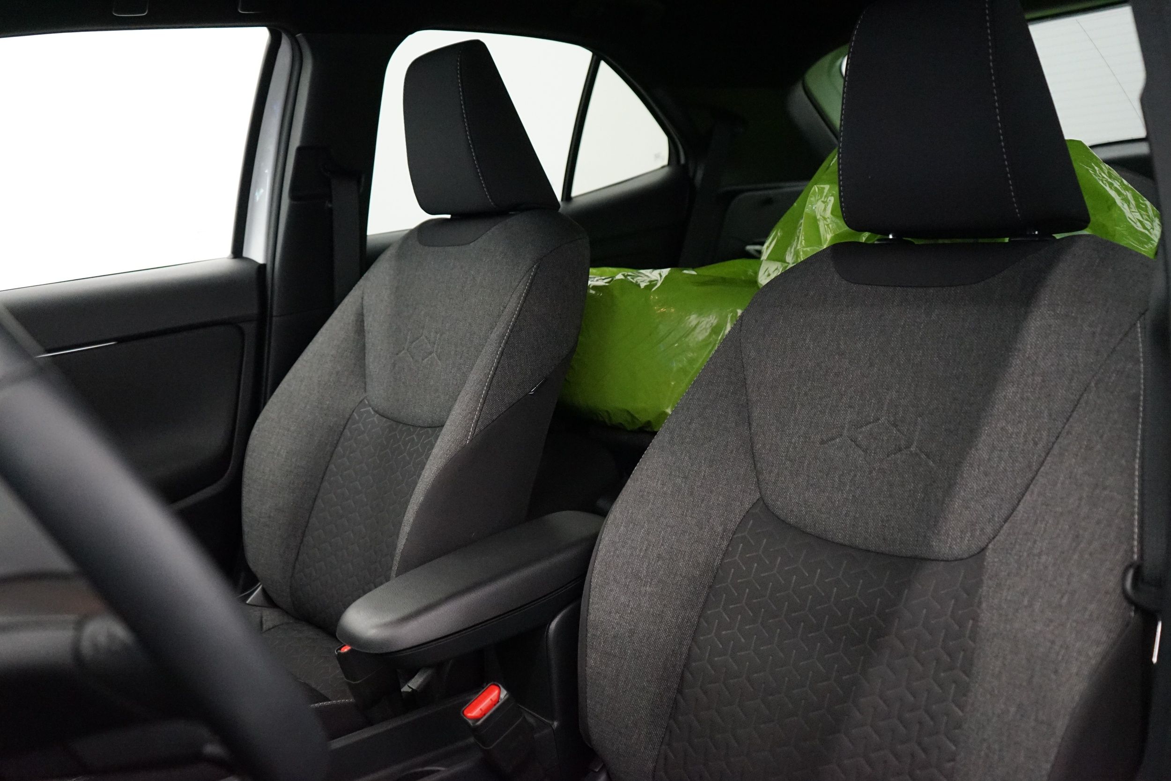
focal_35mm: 30
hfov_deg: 61.9
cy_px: 390
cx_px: 586
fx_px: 976
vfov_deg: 43.6
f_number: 3.5
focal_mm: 30
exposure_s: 1/160
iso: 6400
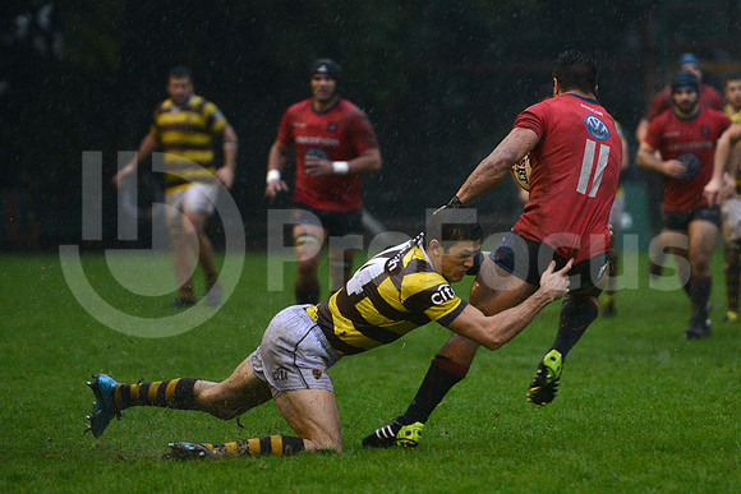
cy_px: 247
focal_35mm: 270
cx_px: 370
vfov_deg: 5.1
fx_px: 5559
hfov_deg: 7.6
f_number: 4
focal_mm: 270
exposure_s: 1/500
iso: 4000
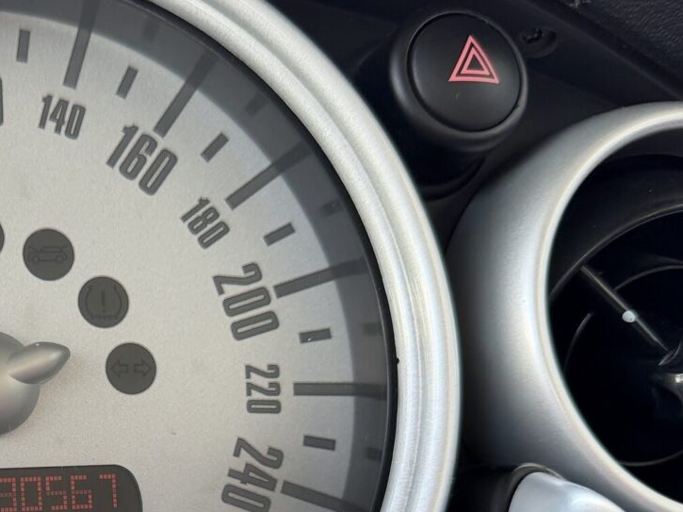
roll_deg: +0.3
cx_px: 29
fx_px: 1045
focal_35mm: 53
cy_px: 497
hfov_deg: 33.6
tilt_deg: -10.5
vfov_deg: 26.2
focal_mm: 6.76
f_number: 1.78
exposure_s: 1/121
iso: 125
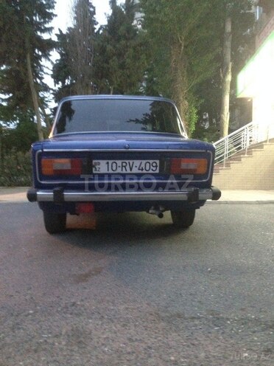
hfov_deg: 42.9
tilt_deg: +3.2
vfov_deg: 55.4
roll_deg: -1.0
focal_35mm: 33
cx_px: 137
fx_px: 348
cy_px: 183
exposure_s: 1/15
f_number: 2.4
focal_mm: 4.12
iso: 800
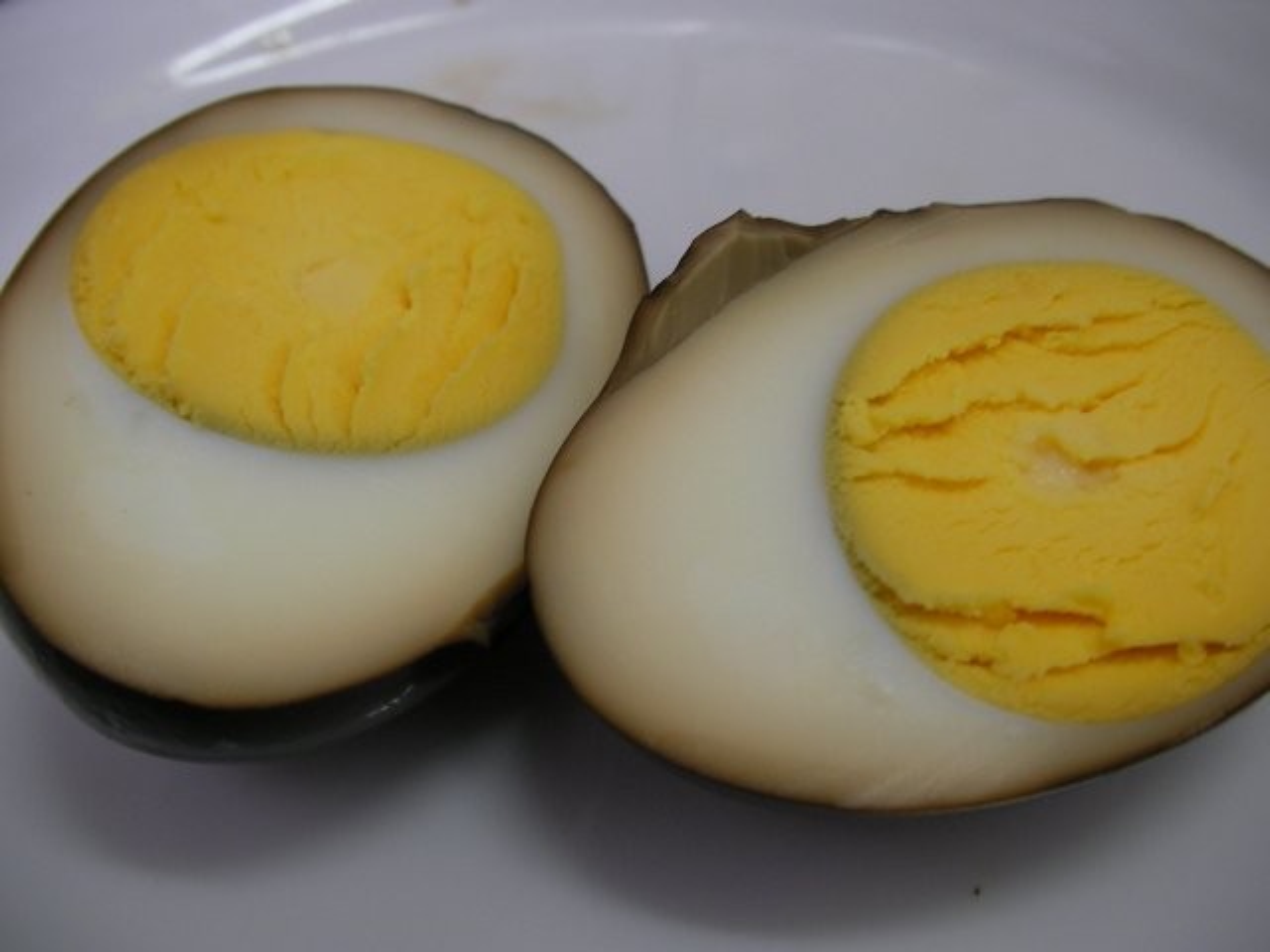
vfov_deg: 35.1
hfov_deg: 45.8
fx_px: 1504
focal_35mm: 41
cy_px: 476
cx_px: 635
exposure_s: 1/18
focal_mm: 6.3
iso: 100
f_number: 3.5
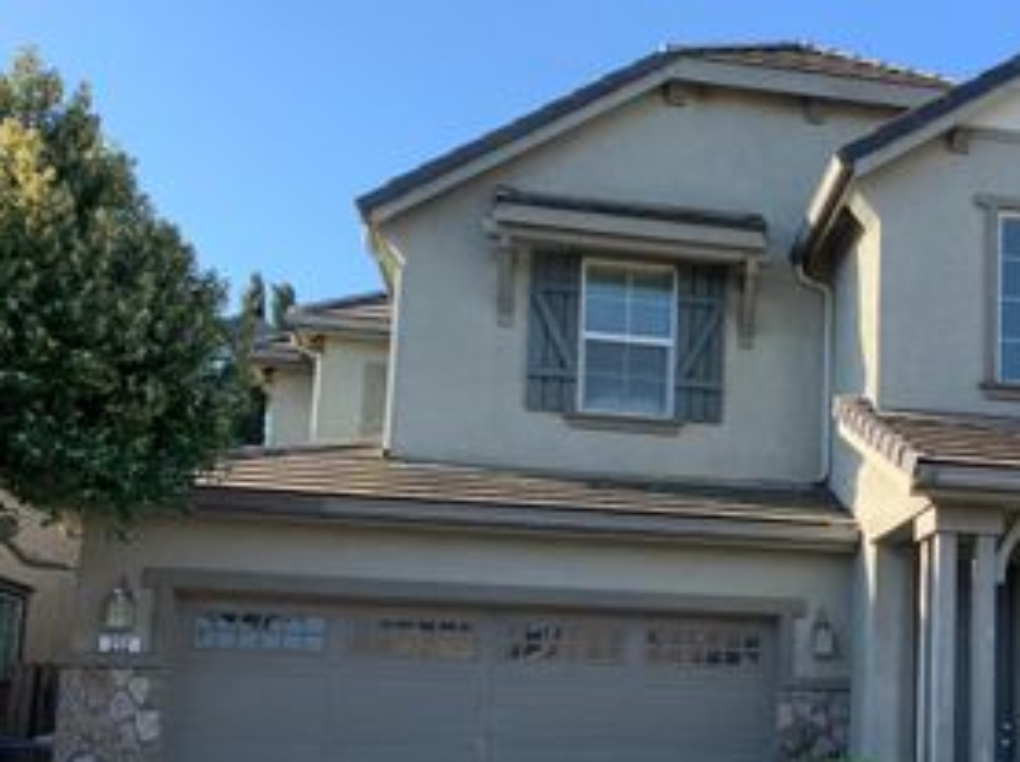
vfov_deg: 30.3
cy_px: 572
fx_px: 1383
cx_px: 858
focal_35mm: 47
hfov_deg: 38.5
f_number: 1.8
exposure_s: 1/635
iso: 25
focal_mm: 4.25
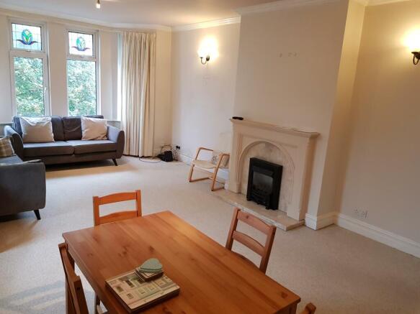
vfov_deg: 53.0
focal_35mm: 26
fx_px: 315
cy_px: 157
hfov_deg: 67.3
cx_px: 210
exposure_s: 1/50
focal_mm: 4.2
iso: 200
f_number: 1.7
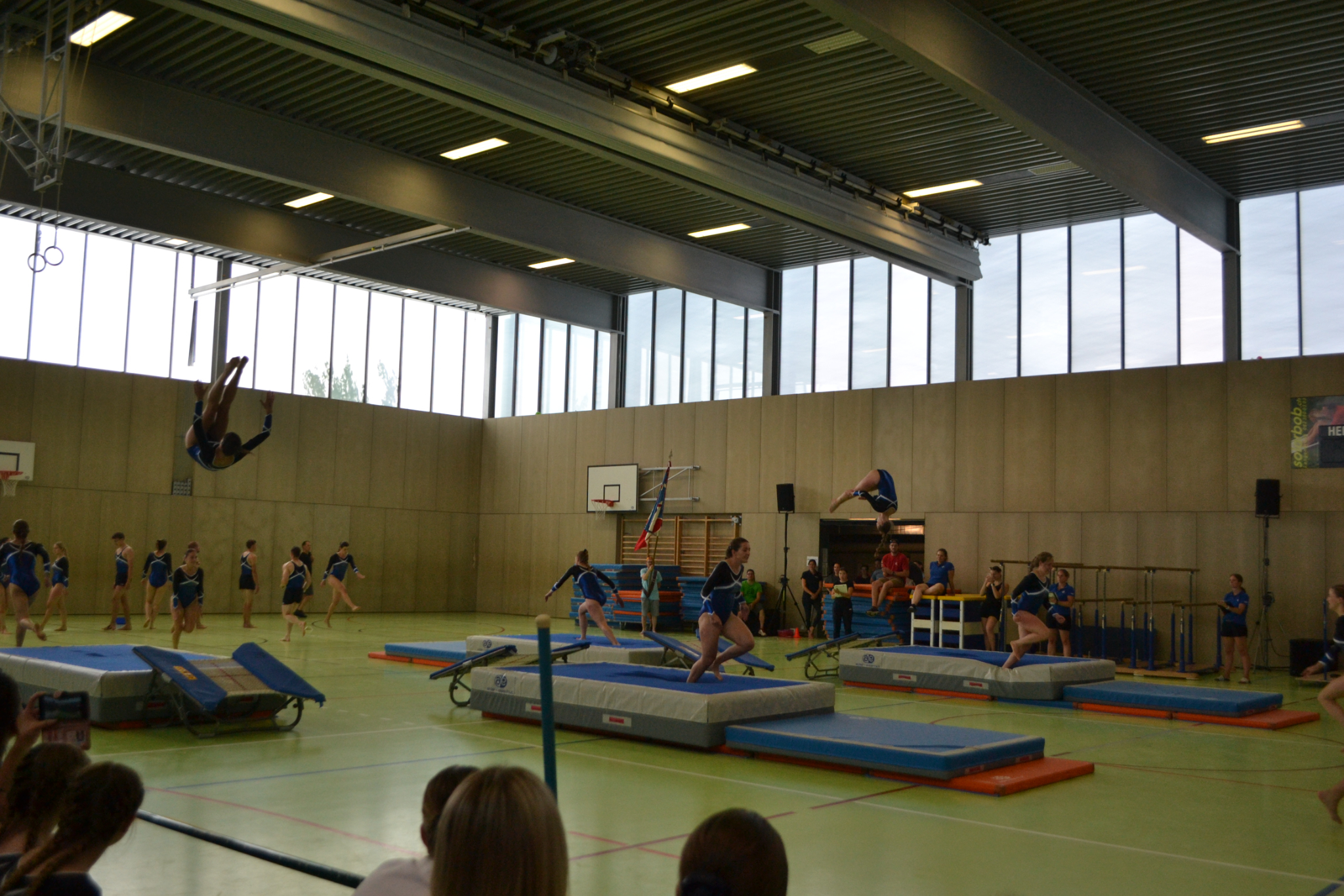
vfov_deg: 40.0
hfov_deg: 57.2
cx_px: 672
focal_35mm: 33
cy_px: 448
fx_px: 1232
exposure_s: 1/500
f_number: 3.8
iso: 720
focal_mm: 22
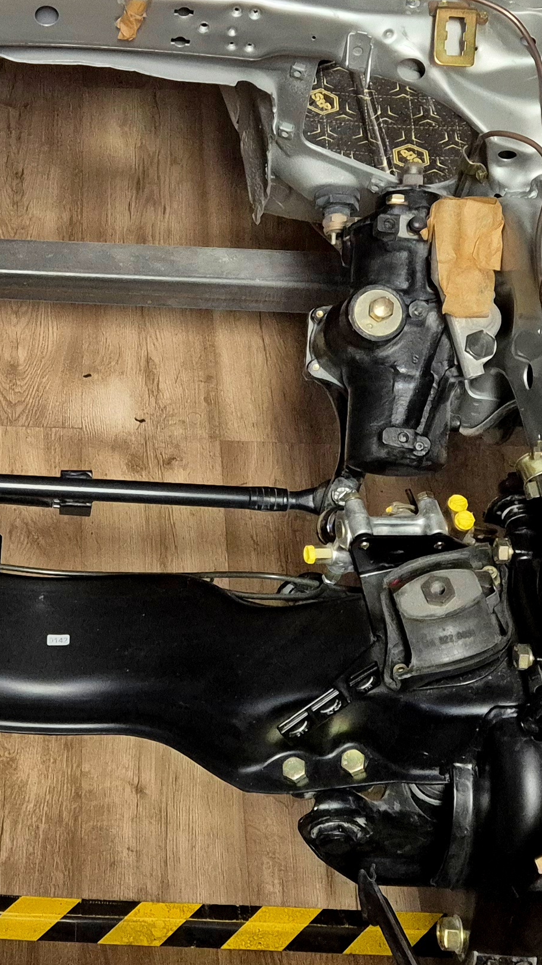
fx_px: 1585
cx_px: 16
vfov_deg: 33.8
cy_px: 404
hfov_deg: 18.9
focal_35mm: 62
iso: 1250
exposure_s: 1/100
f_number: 1.8
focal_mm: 5.4
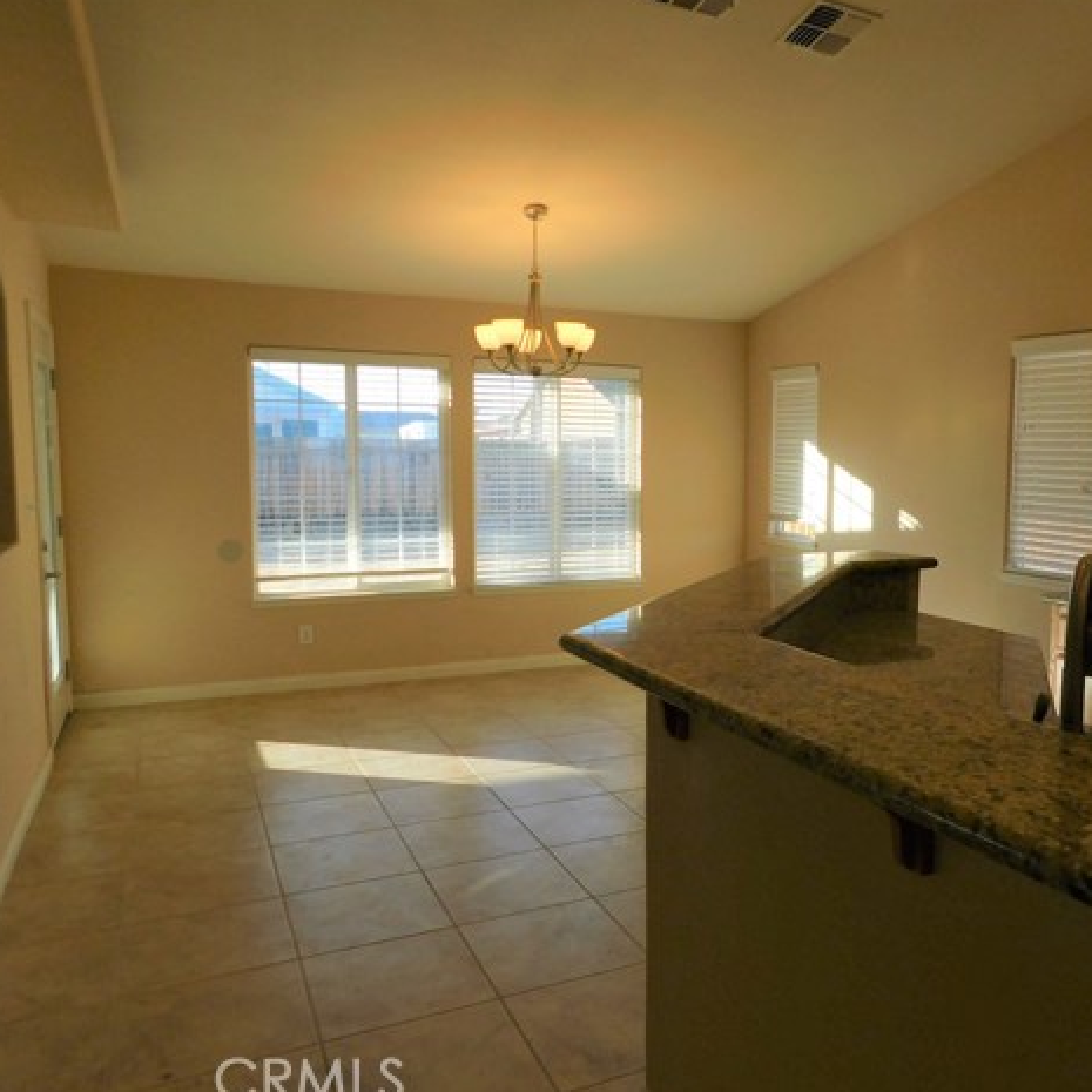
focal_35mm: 28
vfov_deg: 57.3
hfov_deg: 56.4
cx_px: 702
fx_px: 999
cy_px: 550
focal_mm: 4
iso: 125
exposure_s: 1/250
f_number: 3
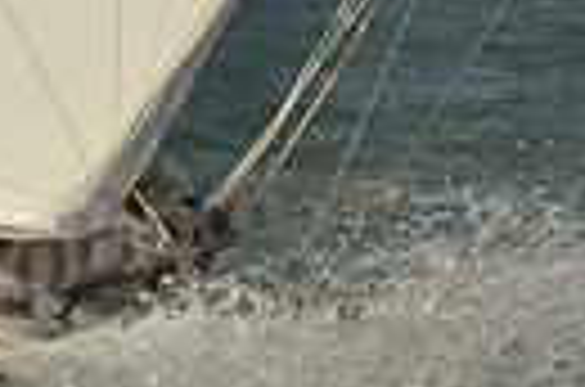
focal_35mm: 546
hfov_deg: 3.8
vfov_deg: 2.5
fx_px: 8851
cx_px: -446
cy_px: 74
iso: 400
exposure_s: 1/1250
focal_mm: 122
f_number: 7.1
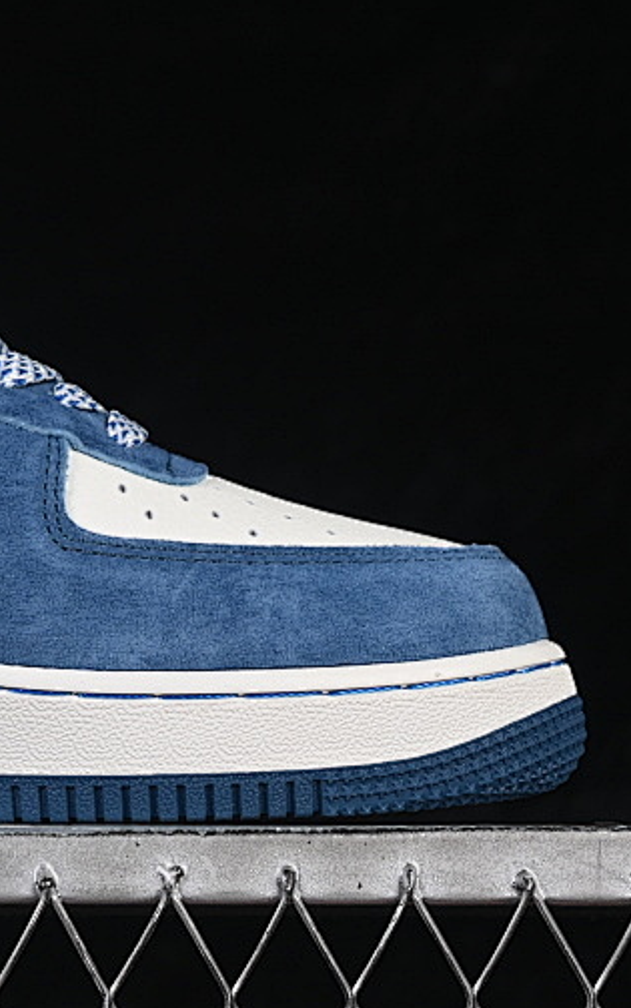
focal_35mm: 164
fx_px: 4506
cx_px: -202
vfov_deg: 12.7
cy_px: 377
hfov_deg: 7.9
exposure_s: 1/80
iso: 160
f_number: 8
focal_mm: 50
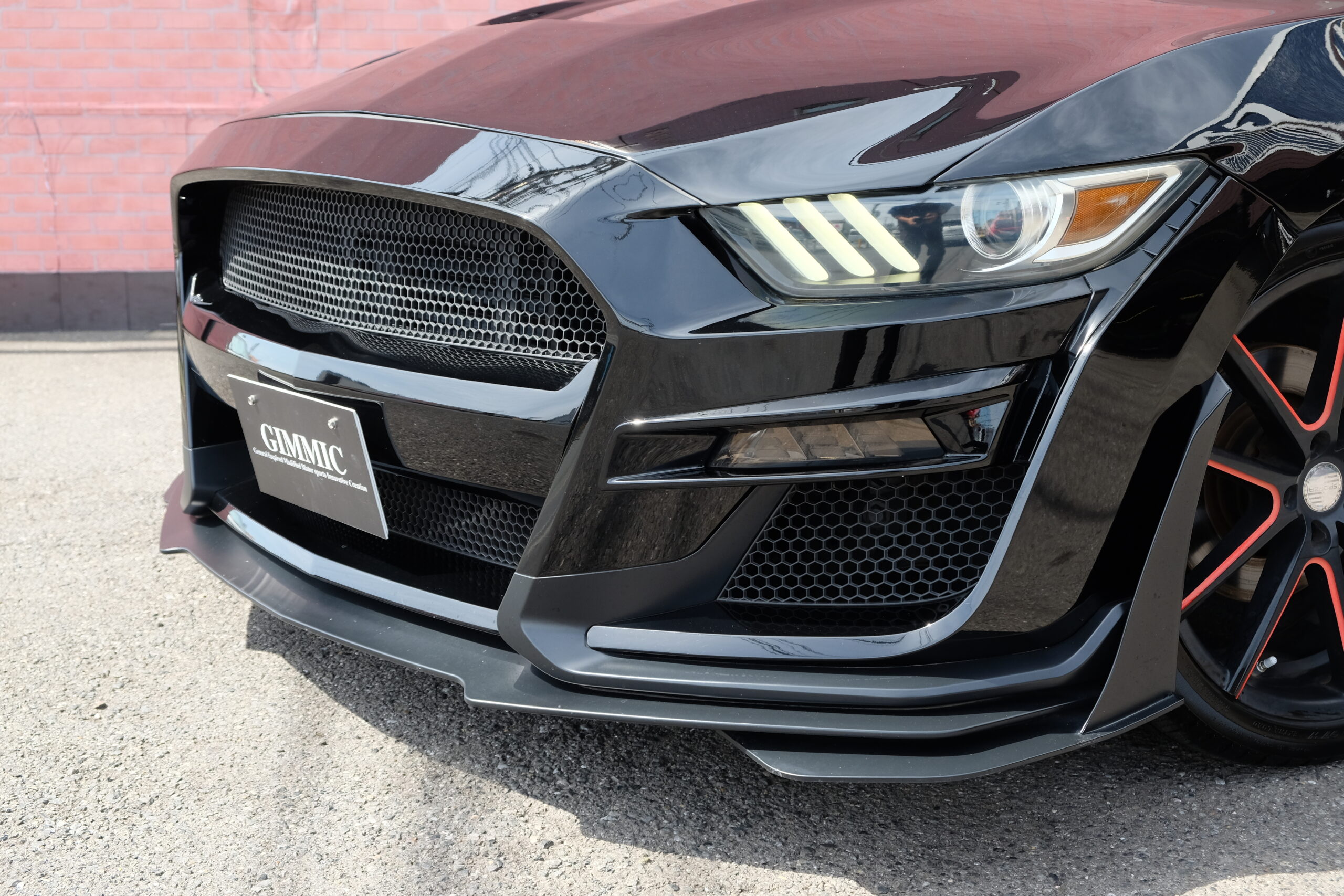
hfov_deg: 43.6
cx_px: 672
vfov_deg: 29.9
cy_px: 448
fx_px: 1680
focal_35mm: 45
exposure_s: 1/220
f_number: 5.6
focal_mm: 30.2
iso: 400
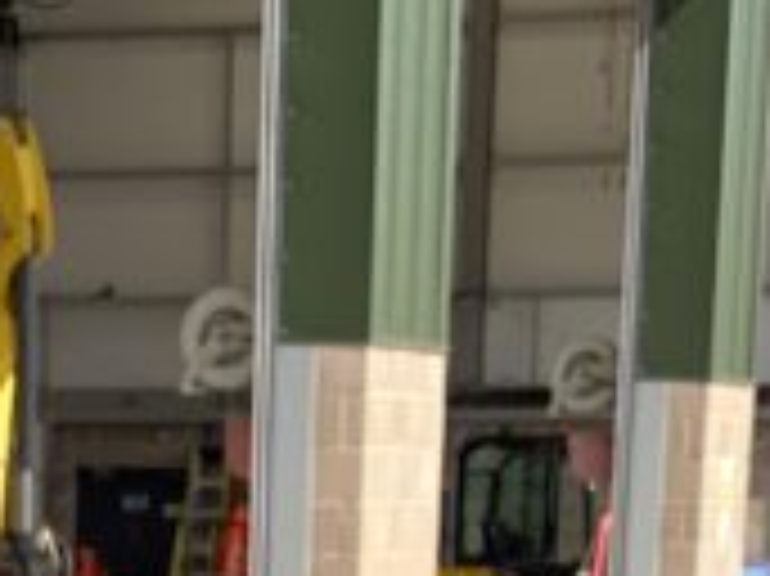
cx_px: 0
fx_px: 3868
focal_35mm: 174
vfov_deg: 7.5
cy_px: 1714
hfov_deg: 11.3
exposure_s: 1/473
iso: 16
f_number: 1.8
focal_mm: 3
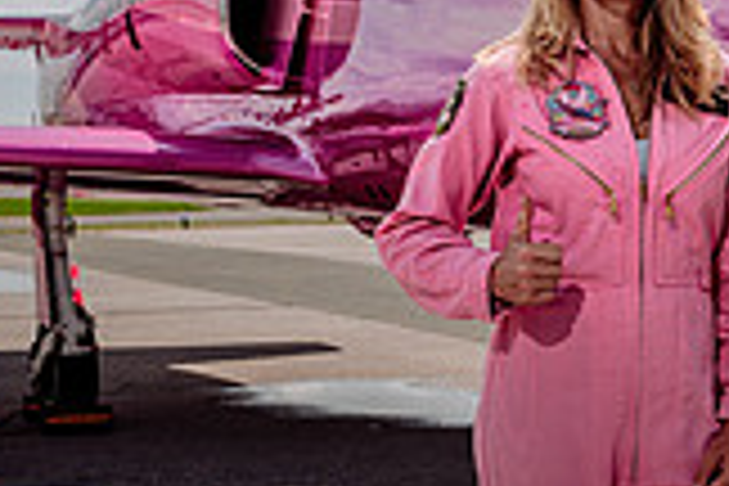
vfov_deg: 14.9
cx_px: 561
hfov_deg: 21.9
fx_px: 1863
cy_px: 218
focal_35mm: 92
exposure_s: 1/250
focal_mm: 24
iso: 64
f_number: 6.3
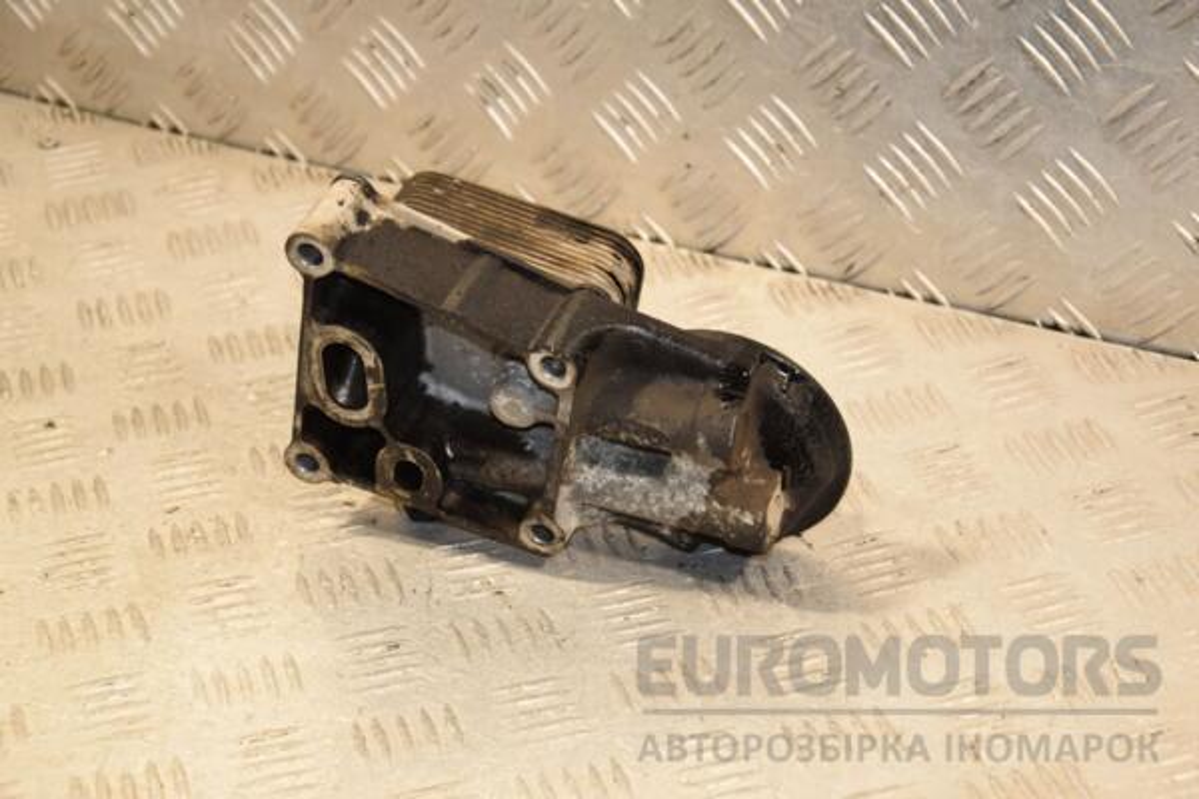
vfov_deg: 14.7
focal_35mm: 93
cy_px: 400
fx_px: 3097
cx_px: 600
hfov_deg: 21.9
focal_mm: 62
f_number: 6.3
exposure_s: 1/200
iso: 800
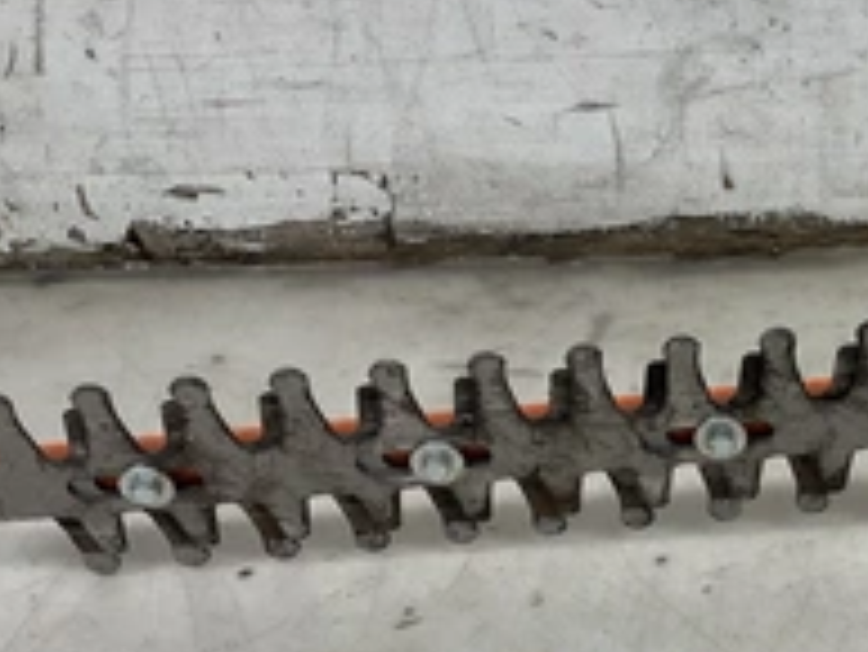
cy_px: 459
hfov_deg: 30.7
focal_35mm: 60
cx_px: 787
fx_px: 1505
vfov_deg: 24.3
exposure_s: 1/120
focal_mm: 3
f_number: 1.8
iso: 32
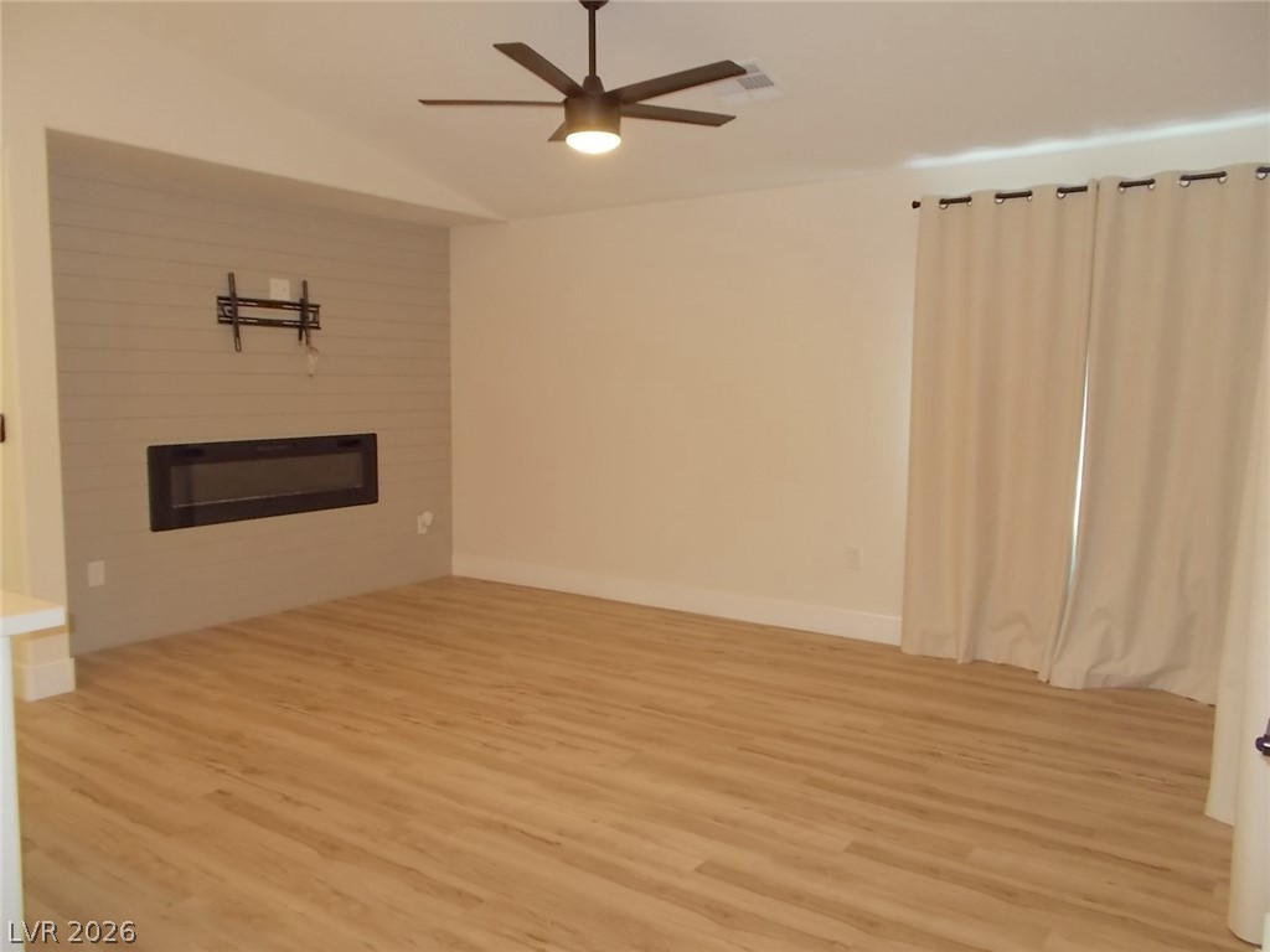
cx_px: 635
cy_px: 476
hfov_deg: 67.3
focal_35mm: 26
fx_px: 954
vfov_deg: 53.1
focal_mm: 4.6
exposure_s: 1/25
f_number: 3.2
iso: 200
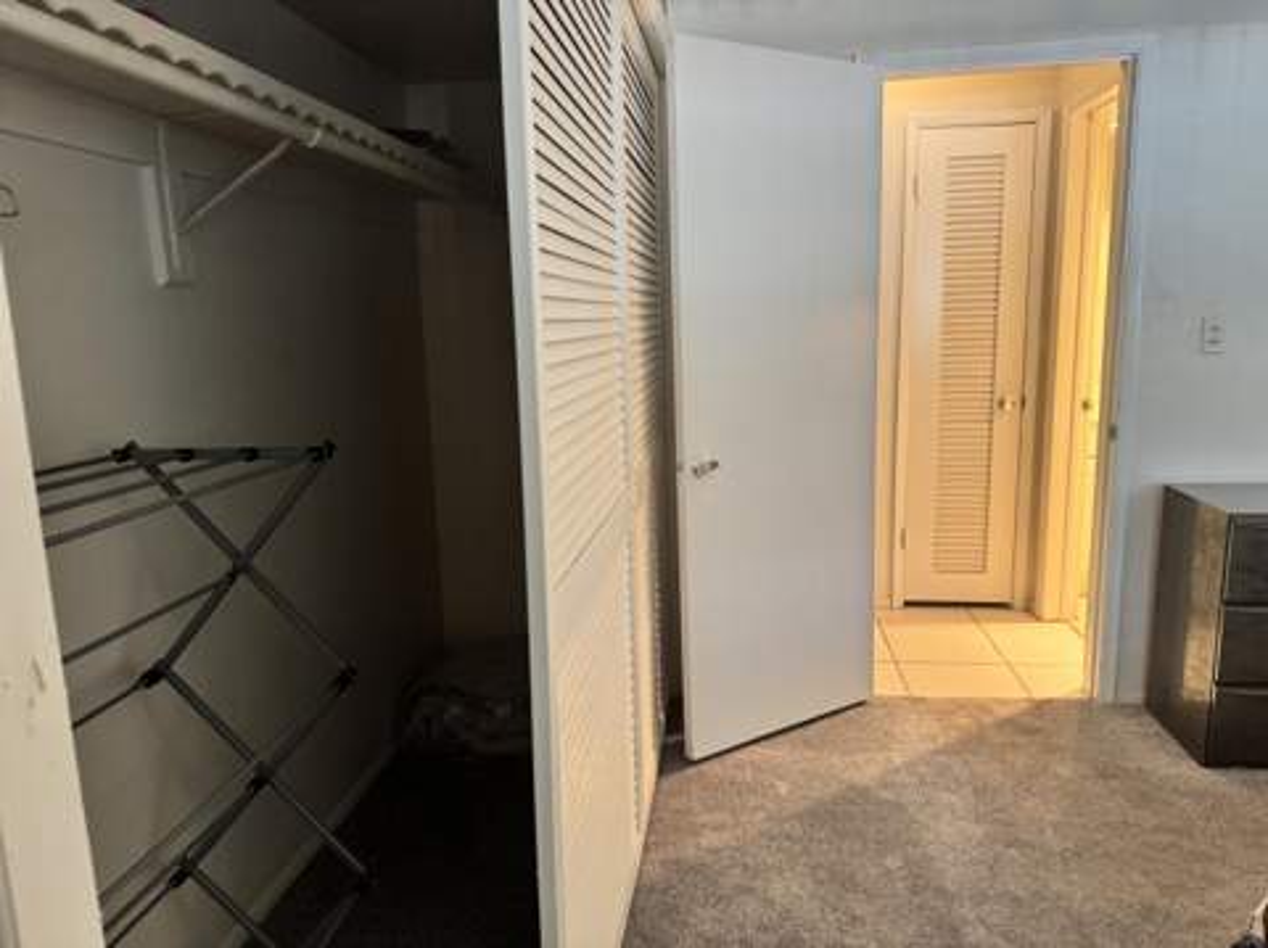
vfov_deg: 56.7
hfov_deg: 71.7
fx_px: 878
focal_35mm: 24
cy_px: 474
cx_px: 634
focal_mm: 6.76
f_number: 1.78
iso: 200
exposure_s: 1/60
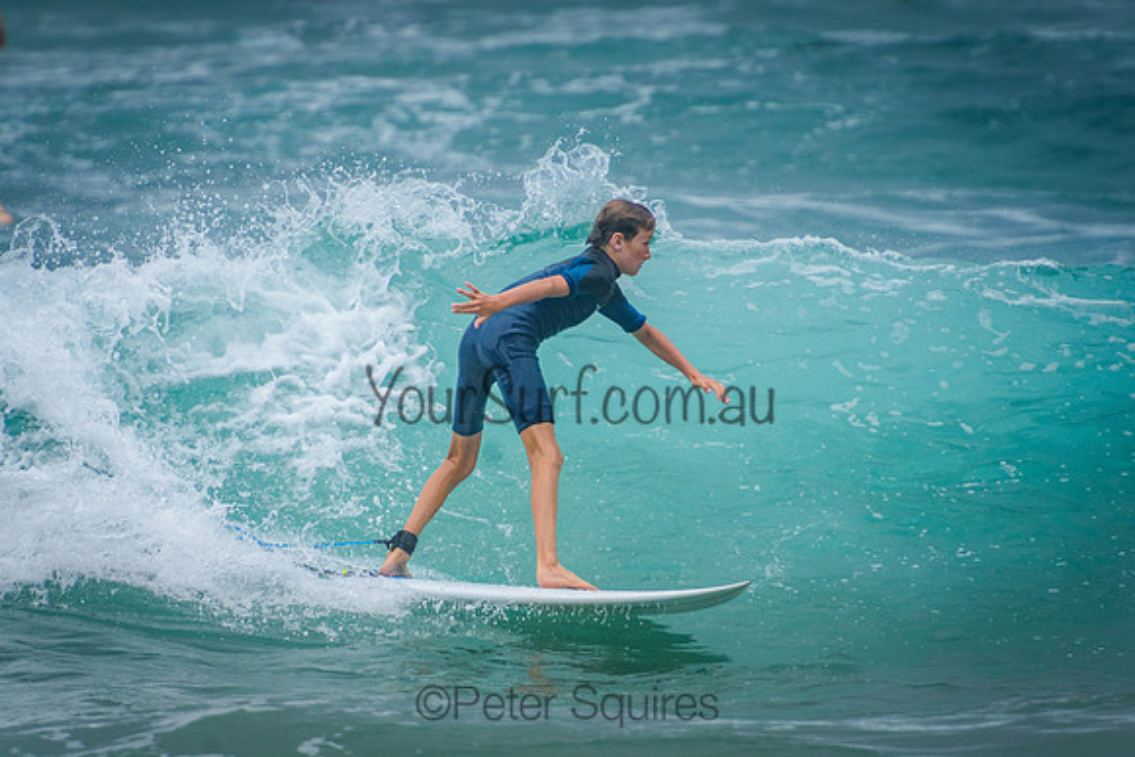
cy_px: 378
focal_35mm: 600
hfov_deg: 3.4
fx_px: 18920
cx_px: 568
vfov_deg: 2.3
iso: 450
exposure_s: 1/2000
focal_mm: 400
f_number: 5.6
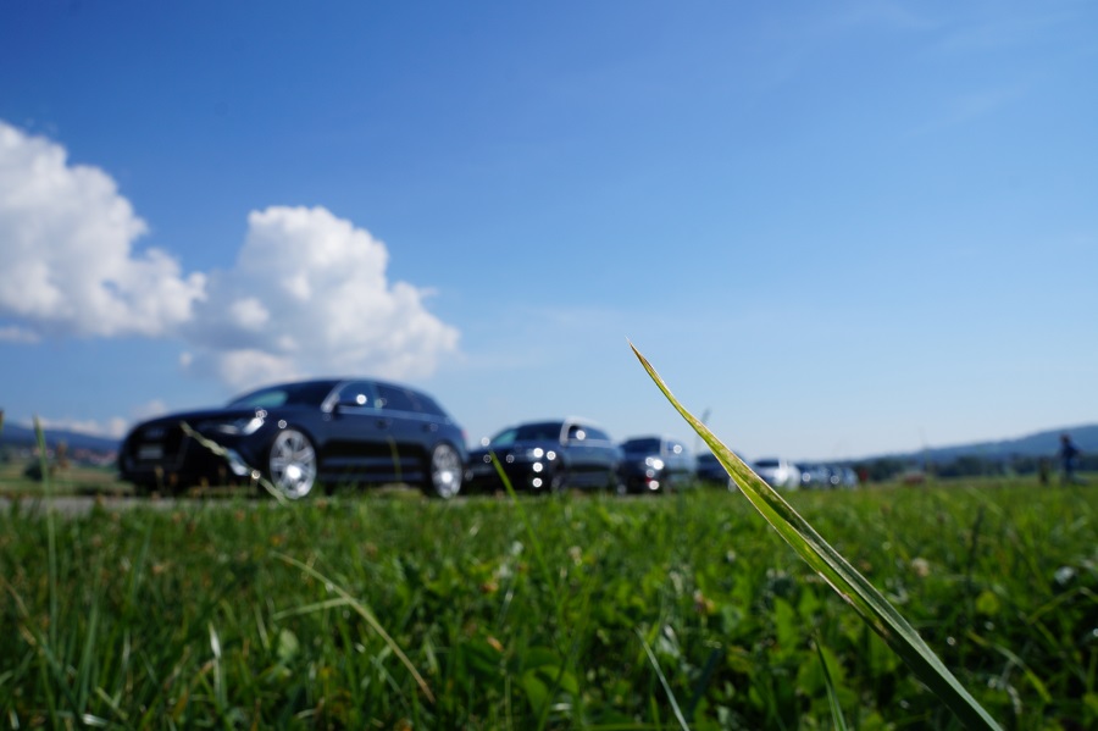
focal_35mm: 27
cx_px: 549
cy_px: 366
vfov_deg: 47.9
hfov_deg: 67.4
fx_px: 823
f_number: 13
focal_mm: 18
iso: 100
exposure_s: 1/200
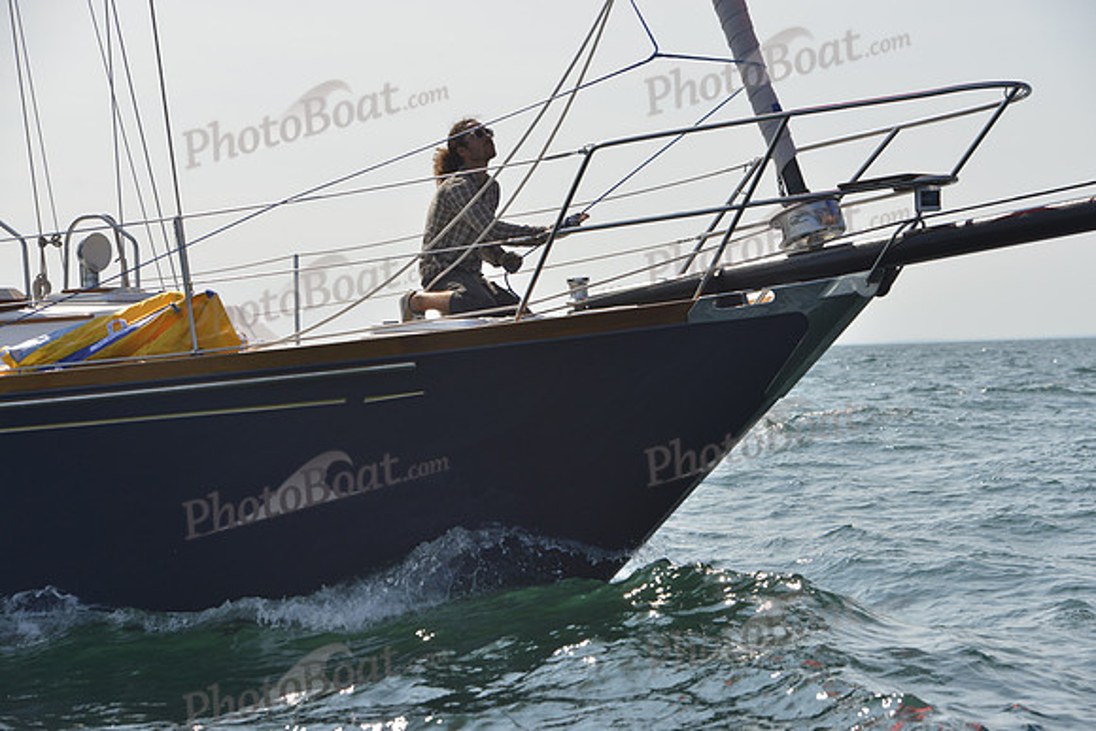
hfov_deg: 22.1
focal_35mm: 92
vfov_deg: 14.9
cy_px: 366
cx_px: 548
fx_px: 2801
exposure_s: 1/800
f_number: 7.1
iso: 400
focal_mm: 92
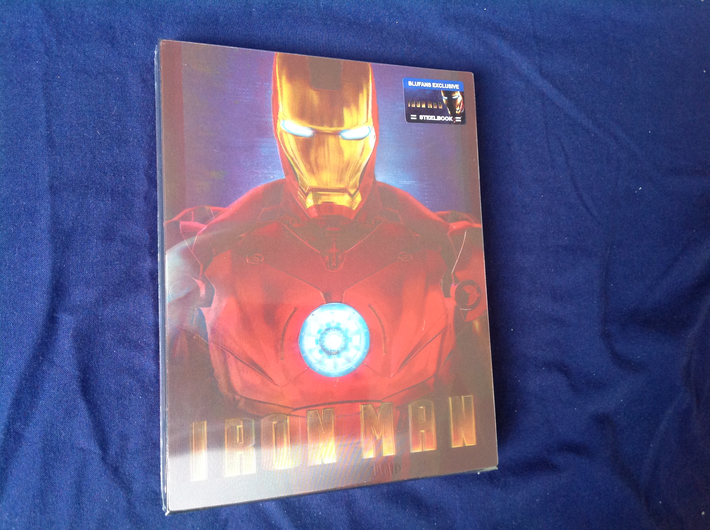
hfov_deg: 52.7
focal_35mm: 35
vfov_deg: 40.6
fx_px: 717
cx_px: 355
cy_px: 265
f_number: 2.4
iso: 160
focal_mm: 4.28
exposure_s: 1/15
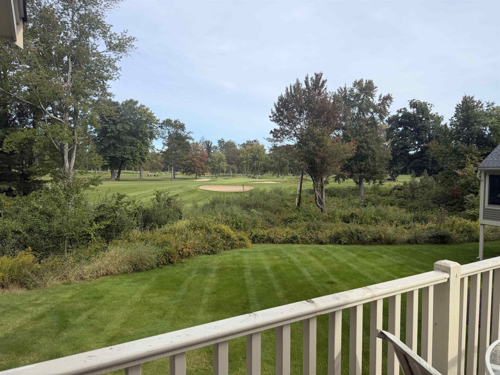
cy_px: 188
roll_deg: -0.4
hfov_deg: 71.6
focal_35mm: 24
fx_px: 347
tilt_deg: -2.1
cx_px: 250
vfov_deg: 56.8
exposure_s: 1/3021
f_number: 1.78
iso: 80
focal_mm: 6.76
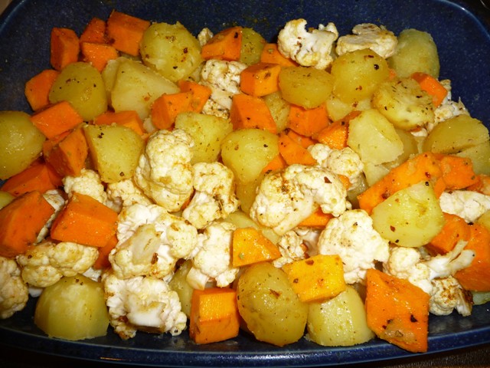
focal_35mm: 28
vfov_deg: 49.7
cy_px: 184
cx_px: 245
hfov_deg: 63.4
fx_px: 396
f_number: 3.3
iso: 100
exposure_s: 1/30
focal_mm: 4.7
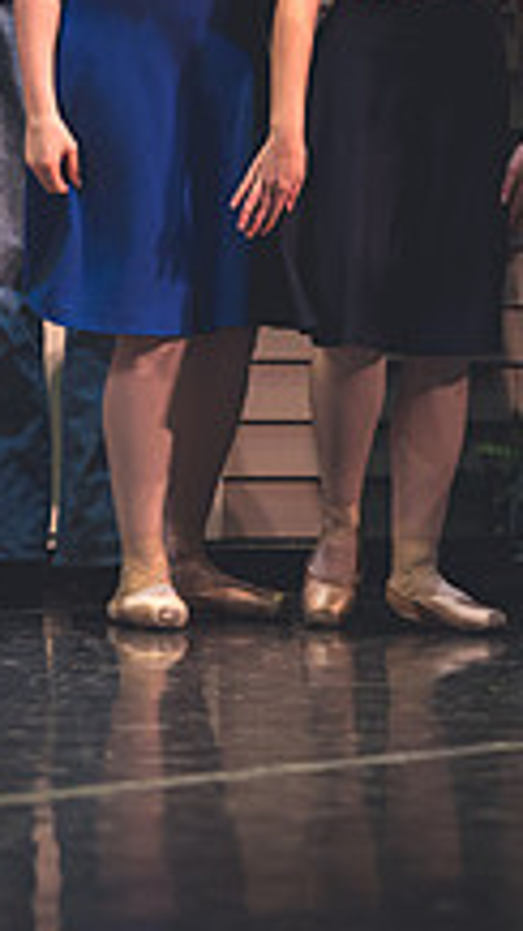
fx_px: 7769
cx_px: 137
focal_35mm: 315
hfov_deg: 3.9
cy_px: 193
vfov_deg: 6.8
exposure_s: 1/250
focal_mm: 145
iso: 1600
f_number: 2.8
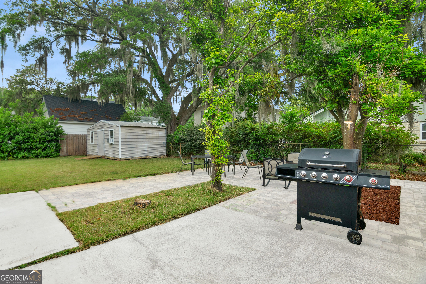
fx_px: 195
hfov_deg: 95.0
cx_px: 213
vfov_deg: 72.1
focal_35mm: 16
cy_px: 142
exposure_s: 1/200
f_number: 7.1
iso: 250
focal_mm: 11
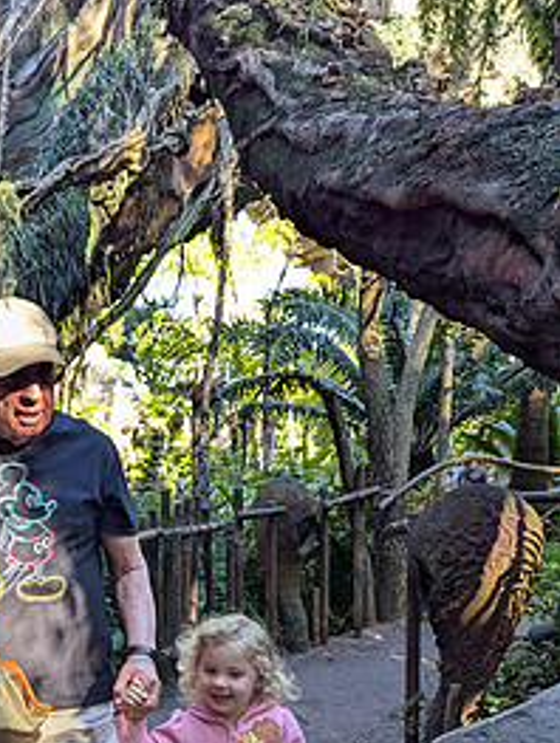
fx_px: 882
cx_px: 83
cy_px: 619
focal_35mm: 41
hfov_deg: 33.8
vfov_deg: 43.1
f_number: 1.85
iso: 262
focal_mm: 6.81
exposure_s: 1/609
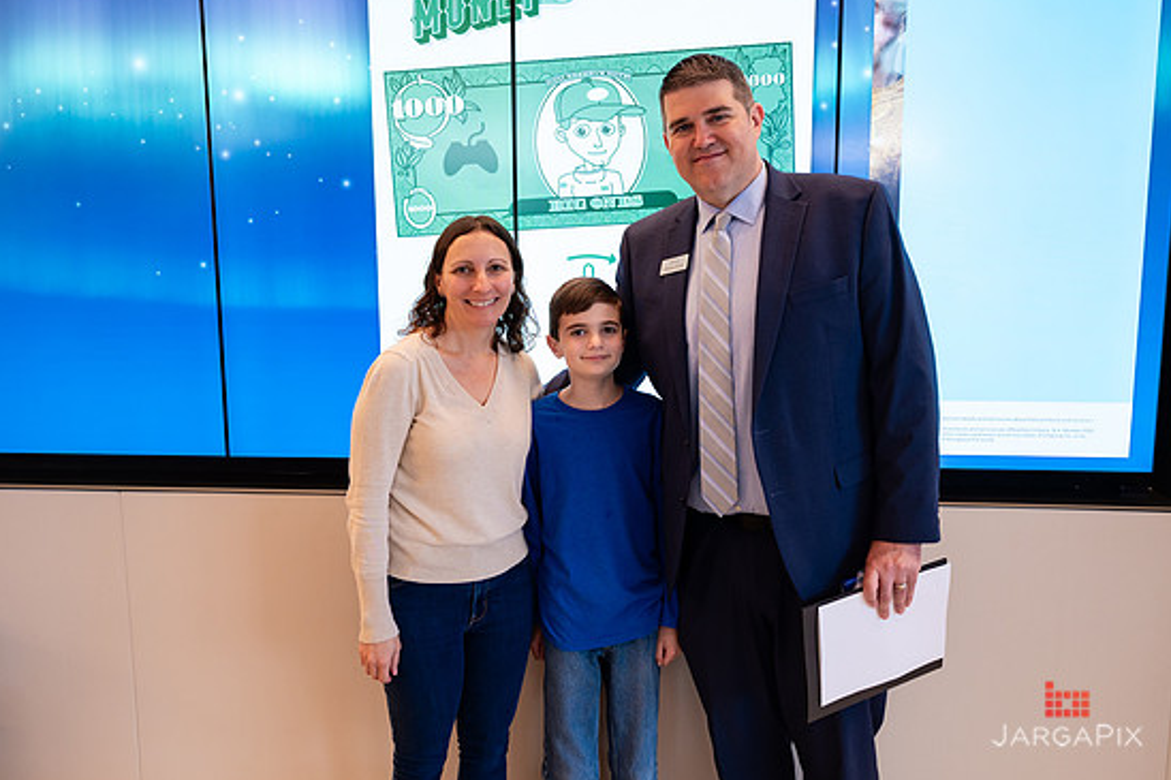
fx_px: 1041
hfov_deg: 58.7
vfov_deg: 41.1
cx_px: 579
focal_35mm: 32
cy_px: 360
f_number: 3.5
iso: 800
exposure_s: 1/200
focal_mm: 28.5
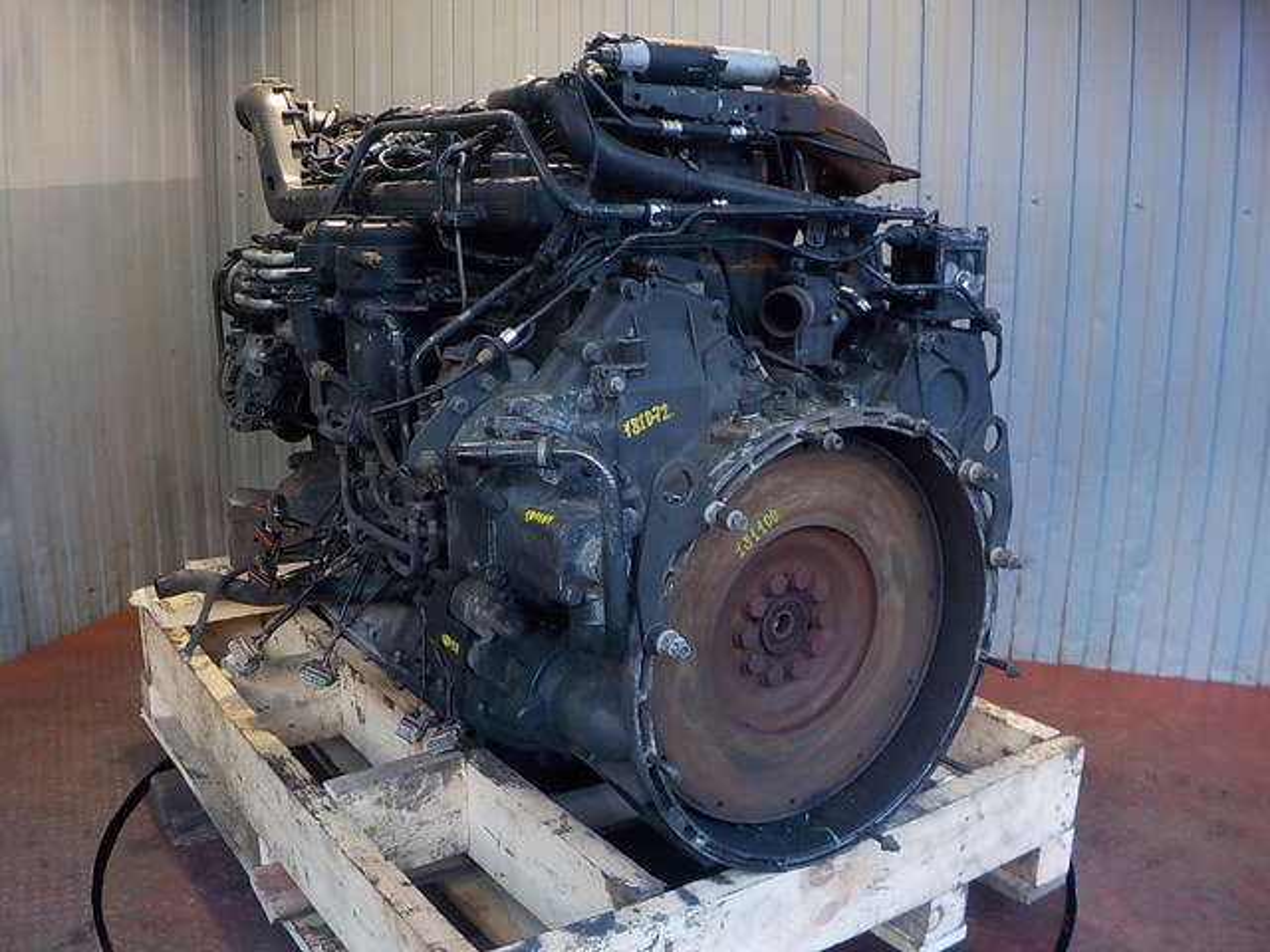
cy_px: 476
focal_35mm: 30
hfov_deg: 60.0
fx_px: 1101
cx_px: 635
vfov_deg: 46.8
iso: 250
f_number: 3.3
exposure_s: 1/30
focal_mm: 4.1
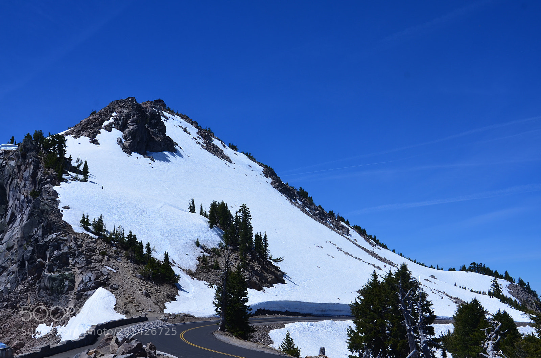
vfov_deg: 34.0
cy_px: 179
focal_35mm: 39
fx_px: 585
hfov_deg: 49.7
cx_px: 270
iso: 100
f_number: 9
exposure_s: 1/320
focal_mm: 26
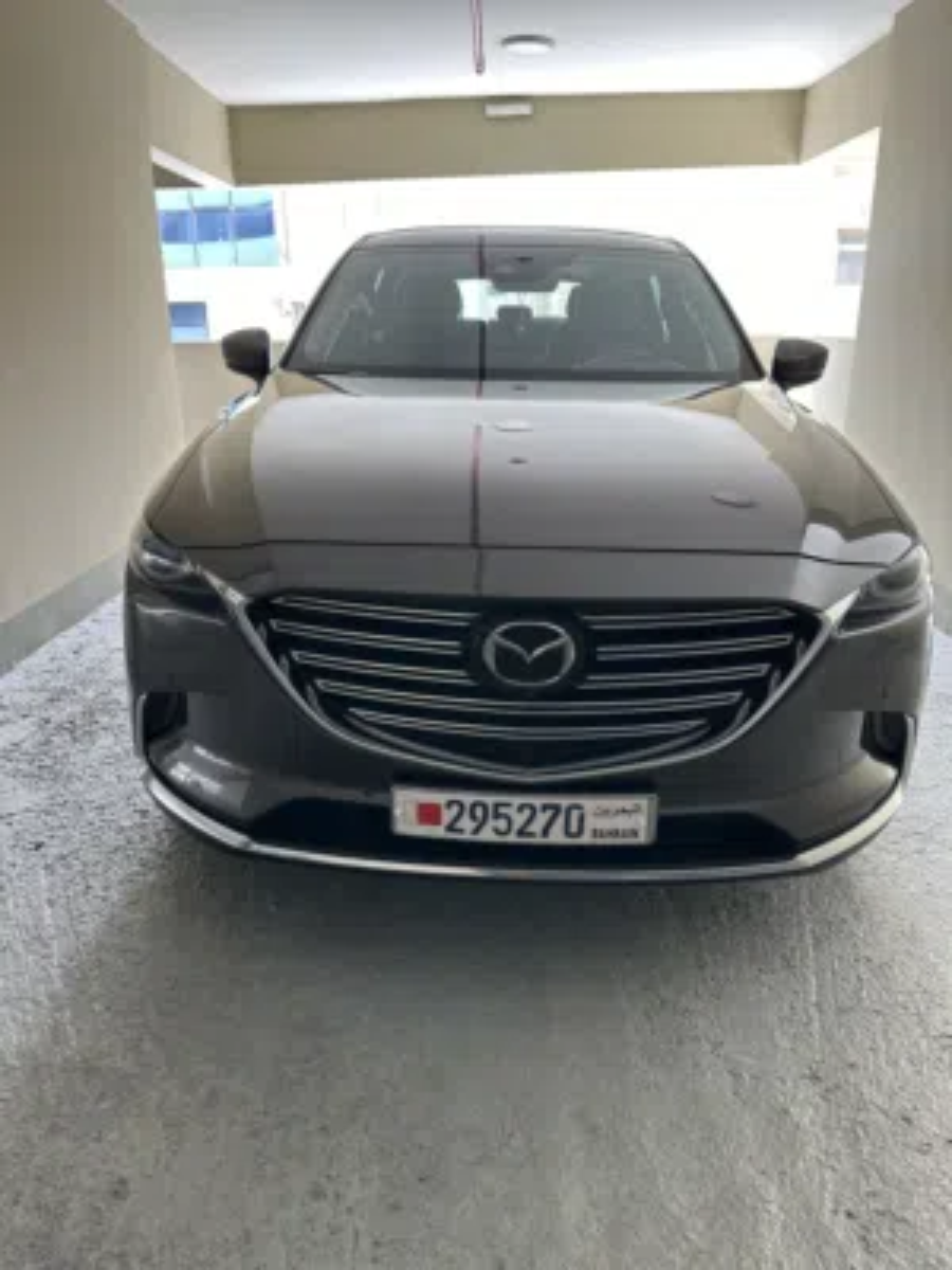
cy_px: 635
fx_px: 880
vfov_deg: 71.6
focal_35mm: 24
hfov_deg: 56.8
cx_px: 476
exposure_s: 1/121
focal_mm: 6.86
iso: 125
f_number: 1.78
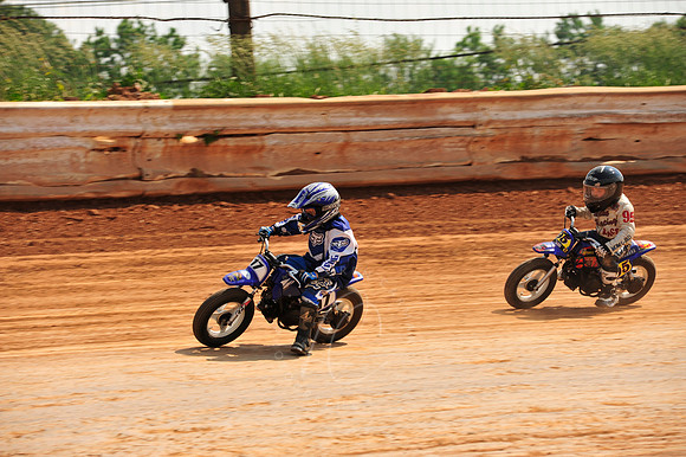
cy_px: 228
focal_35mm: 200
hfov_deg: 10.3
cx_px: 343
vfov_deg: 6.9
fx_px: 3809
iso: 200
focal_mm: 200
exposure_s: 1/400
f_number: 9
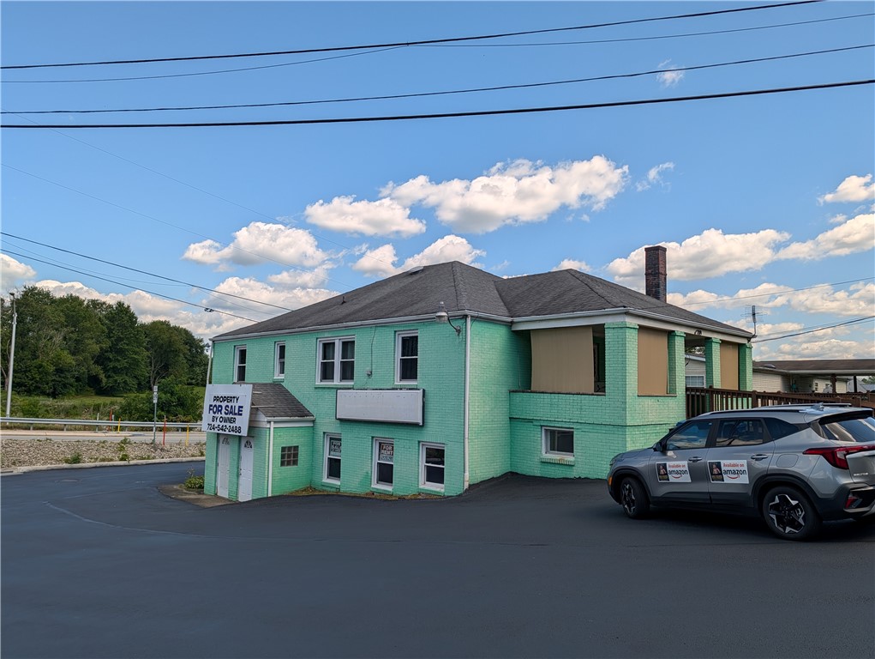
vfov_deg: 56.9
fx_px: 607
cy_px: 330
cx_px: 438
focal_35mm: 24
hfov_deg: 71.5
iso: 23
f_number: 1.68
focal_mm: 6.9
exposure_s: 1/1361
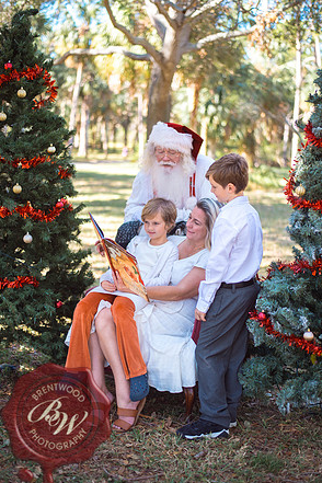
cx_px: 162
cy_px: 245
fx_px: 684
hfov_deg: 26.5
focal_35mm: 51
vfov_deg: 38.9
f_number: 1.8
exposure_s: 1/400
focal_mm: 50
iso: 100
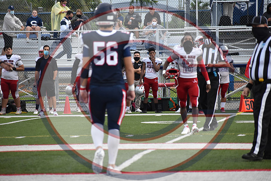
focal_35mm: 262
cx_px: 136
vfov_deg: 5.2
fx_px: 1976
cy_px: 90
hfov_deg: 7.8
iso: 1400
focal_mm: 175
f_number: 5
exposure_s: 1/500
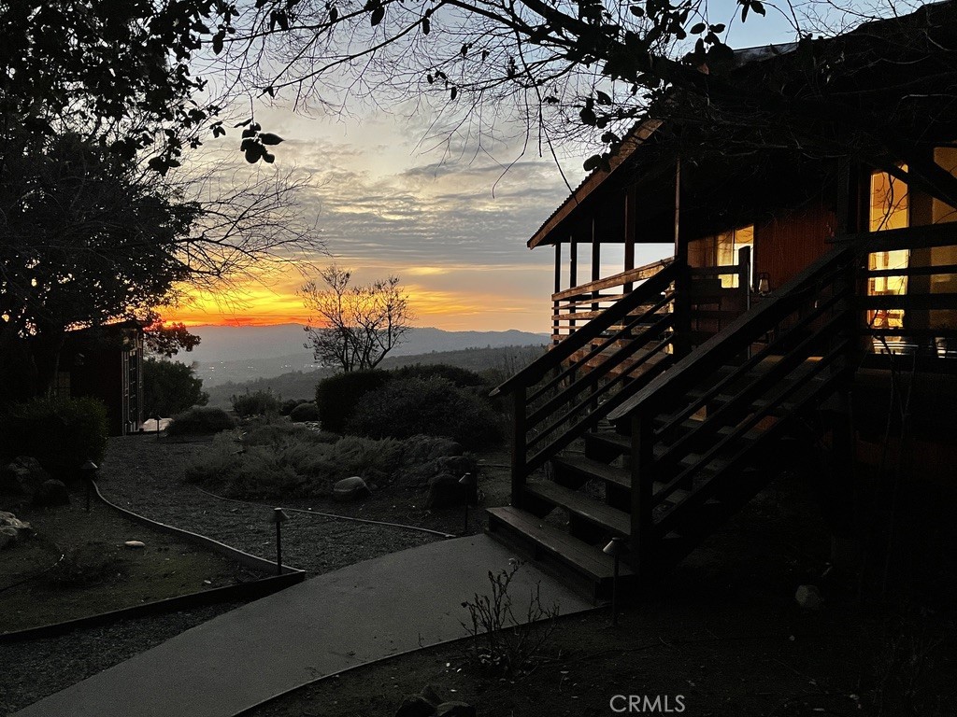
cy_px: 358
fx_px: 719
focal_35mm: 26
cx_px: 478
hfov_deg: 67.3
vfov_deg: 53.1
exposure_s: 1/40
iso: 640
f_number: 1.6
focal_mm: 4.2
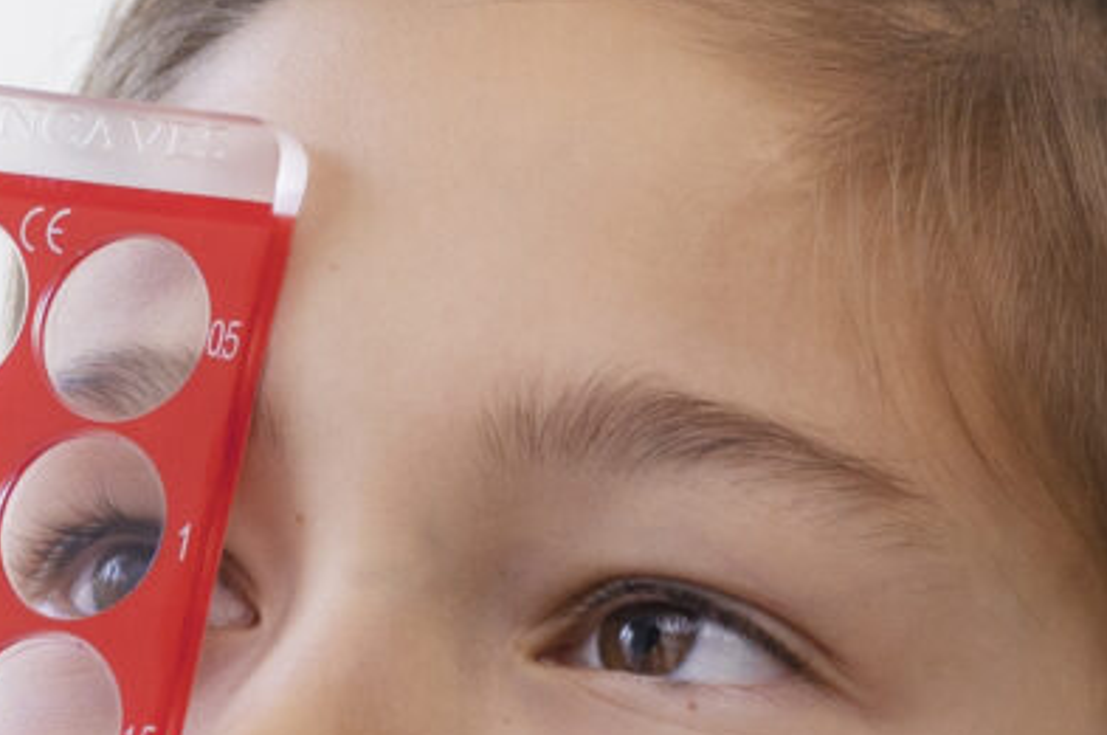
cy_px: 424
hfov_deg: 6.3
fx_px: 10012
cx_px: -65
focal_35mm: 326
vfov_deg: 4.2
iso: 320
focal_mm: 50
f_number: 4
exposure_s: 1/200
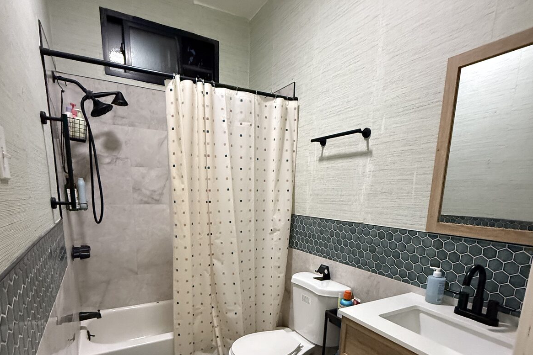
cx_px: 265
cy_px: 253
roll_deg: -1.5
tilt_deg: -10.9
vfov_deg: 59.6
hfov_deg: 84.0
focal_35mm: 20
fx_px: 296
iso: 800
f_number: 2.2
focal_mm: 2.22
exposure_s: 1/60
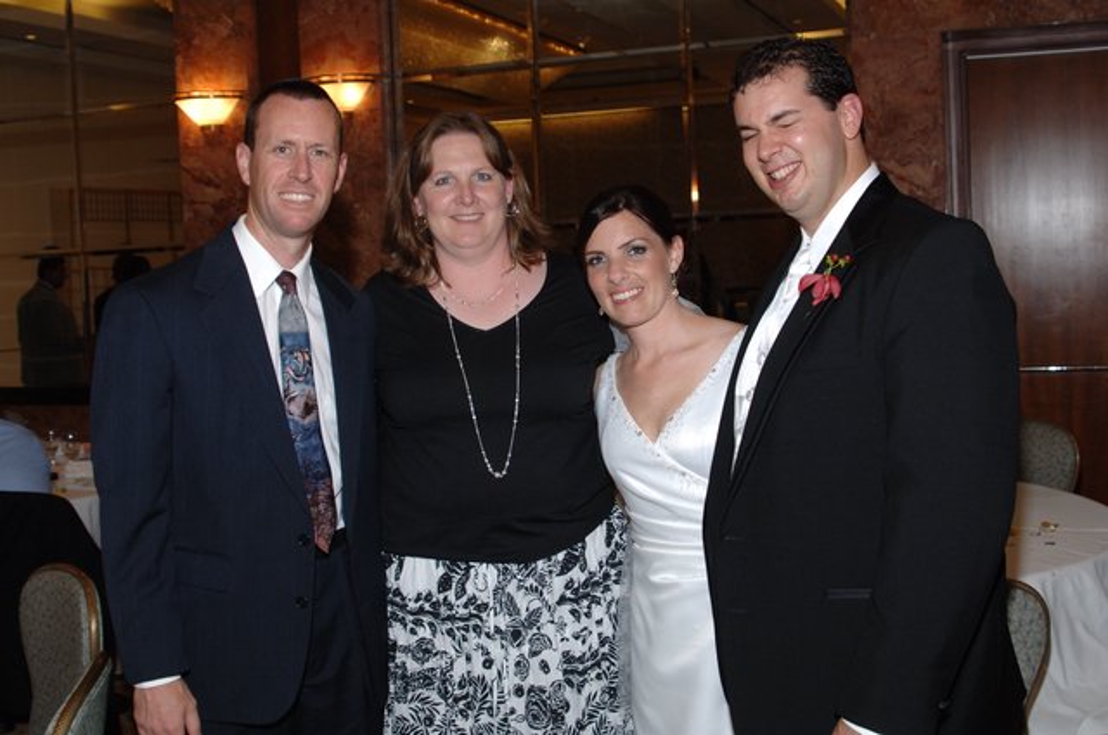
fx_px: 1291
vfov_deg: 31.8
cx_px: 554
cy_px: 368
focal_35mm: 42
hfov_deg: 46.5
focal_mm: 28
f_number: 5
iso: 400
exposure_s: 1/50
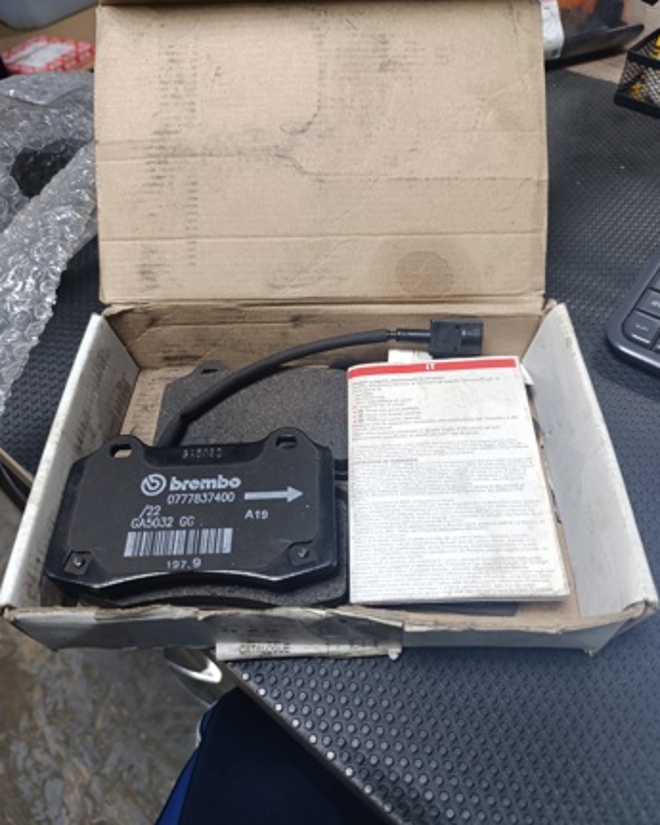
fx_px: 610
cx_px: 340
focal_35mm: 25
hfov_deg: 56.8
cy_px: 408
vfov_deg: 68.1
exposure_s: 1/100
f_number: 1.6
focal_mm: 6.14
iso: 800
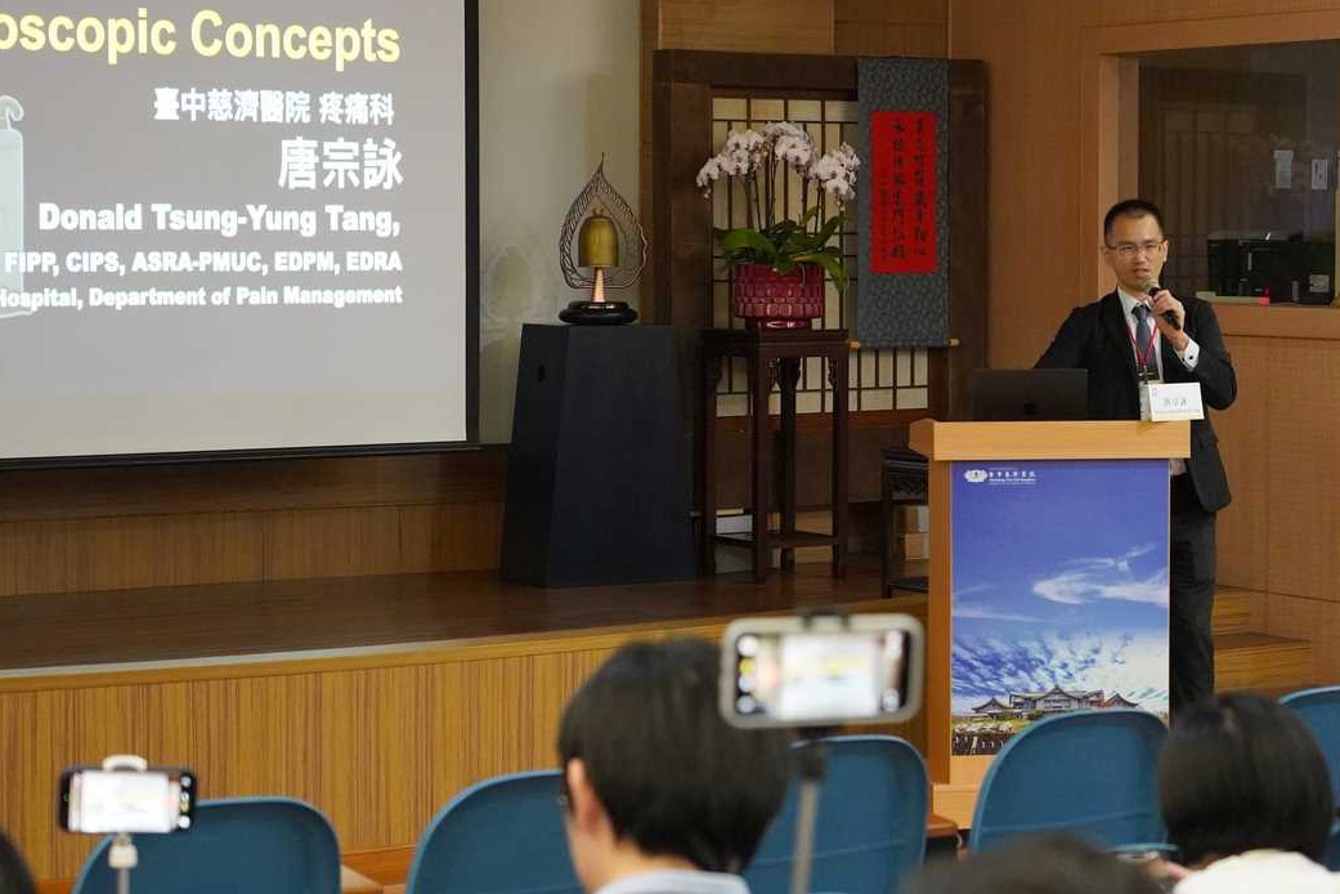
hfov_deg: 26.9
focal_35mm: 75
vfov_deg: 18.2
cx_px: 797
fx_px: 2791
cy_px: 413
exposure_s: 1/160
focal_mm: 61
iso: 8000
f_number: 4
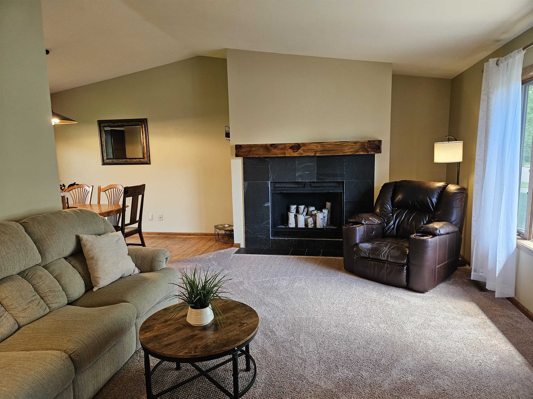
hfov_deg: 73.9
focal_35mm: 23
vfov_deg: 58.9
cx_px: 266
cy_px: 200
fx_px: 354
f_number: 1.8
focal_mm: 5.4
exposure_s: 1/170
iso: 400
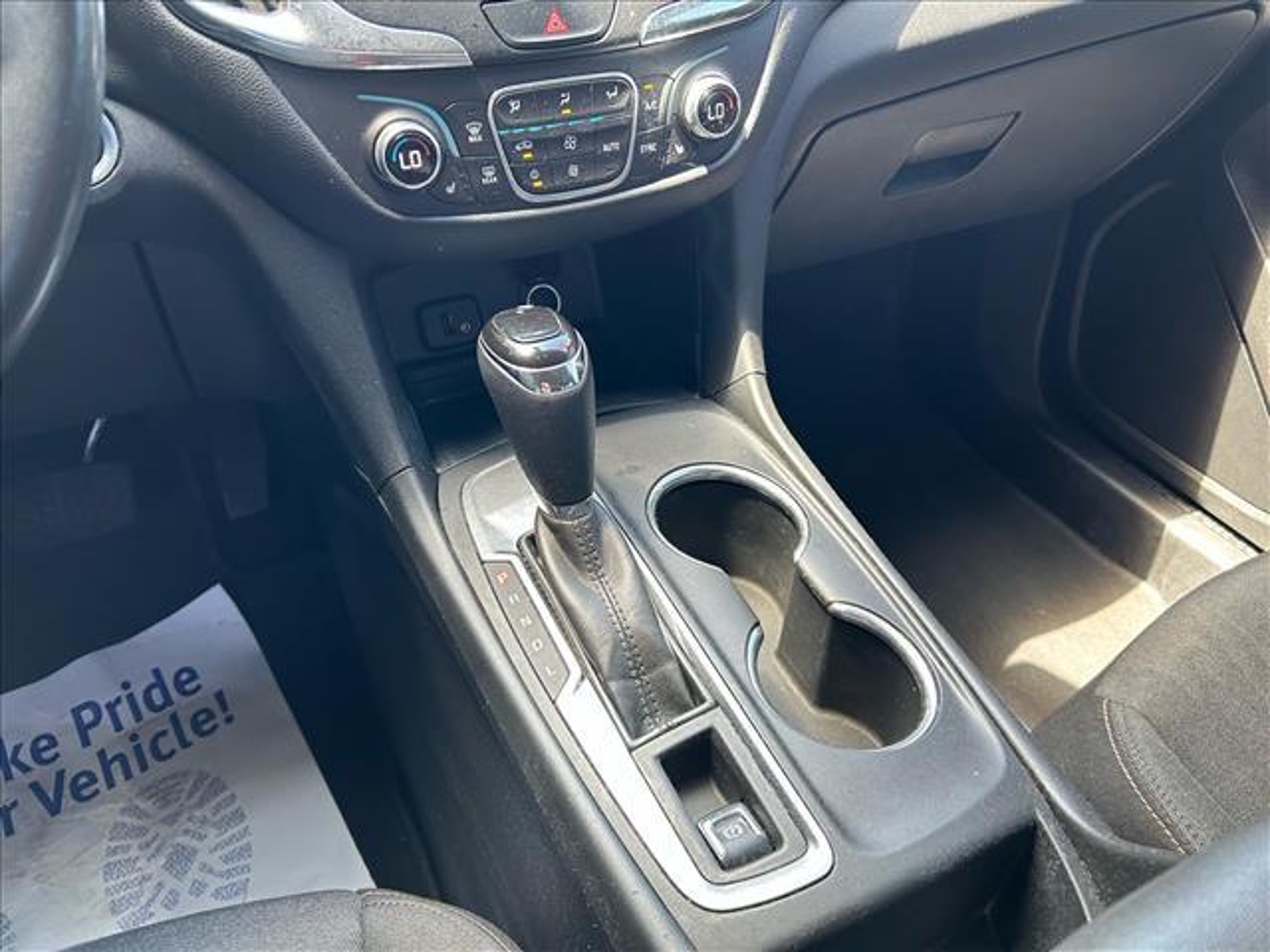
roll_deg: -0.1
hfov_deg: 67.3
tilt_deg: -40.0
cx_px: 635
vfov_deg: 53.1
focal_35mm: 26
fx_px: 954
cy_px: 476
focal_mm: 5.7
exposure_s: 1/97
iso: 125
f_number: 1.5
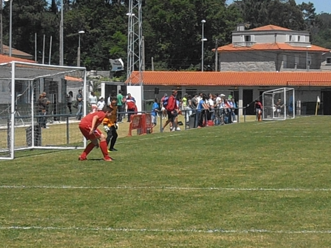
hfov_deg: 13.3
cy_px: 150
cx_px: 180
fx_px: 1425
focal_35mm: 149
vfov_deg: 10.0
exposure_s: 1/320
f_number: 14
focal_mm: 19.64
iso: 400
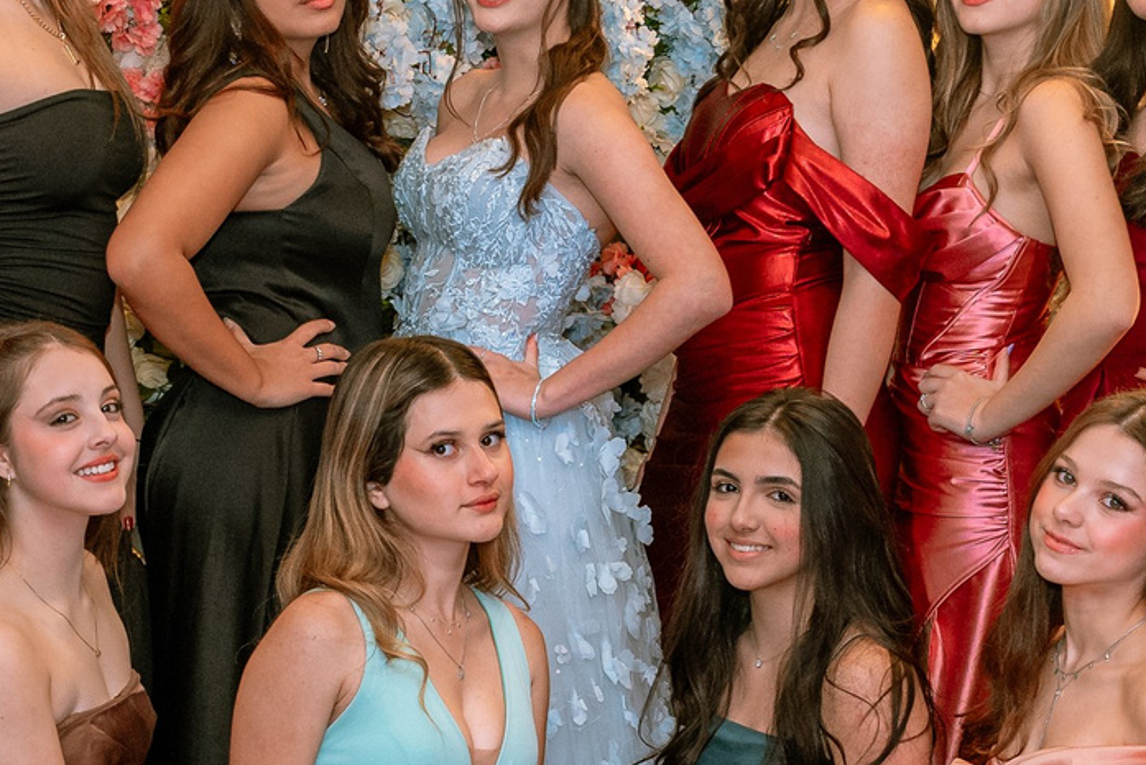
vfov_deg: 12.9
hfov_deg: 19.4
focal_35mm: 105
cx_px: 416
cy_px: 725
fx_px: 3343
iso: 1250
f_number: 3.5
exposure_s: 1/80
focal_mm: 27
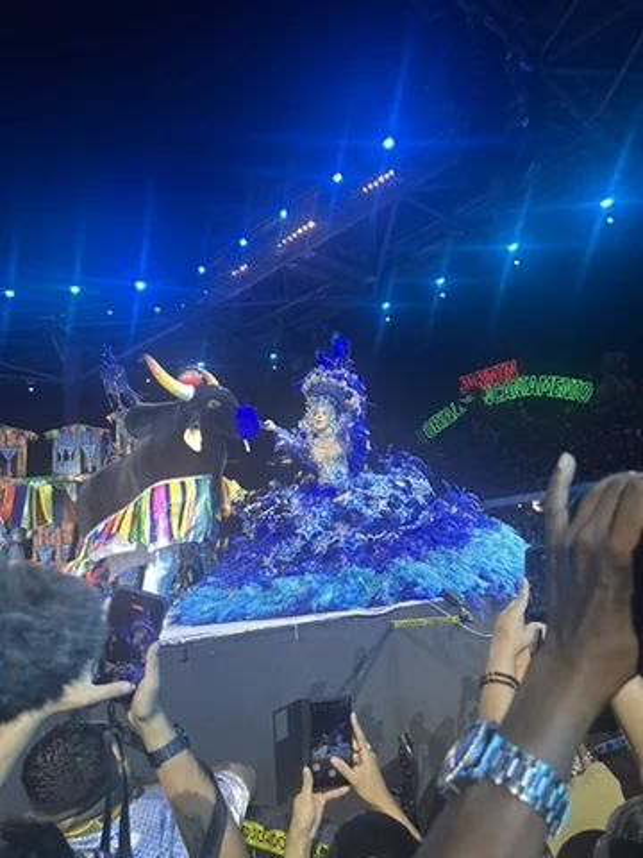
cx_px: 322
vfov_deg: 67.3
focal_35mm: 26
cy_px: 429
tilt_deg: +12.9
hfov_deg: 53.1
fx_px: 644
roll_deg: +5.3
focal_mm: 5.7
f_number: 1.5
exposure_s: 1/60
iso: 160
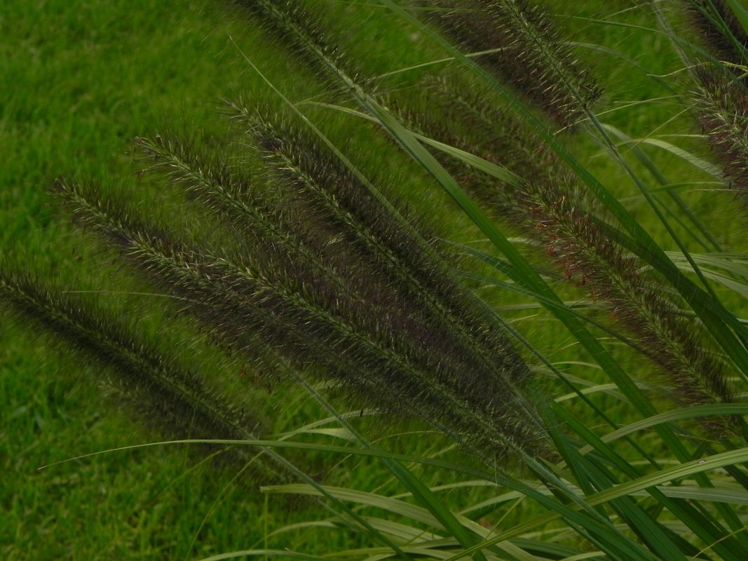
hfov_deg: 15.3
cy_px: 280
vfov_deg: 11.5
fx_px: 2787
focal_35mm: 129
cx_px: 374
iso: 160
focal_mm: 23
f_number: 5
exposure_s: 1/30
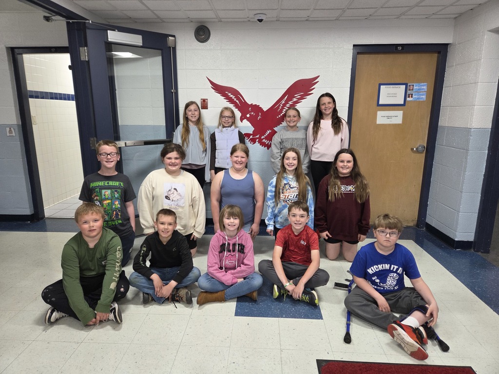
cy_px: 187
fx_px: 332
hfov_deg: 73.9
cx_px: 250
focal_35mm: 23
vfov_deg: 58.9
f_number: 1.8
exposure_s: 1/120
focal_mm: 5.4
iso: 250
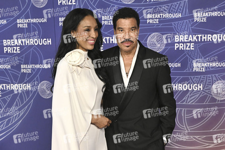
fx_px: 275
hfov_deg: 44.5
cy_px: 75
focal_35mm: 44
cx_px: 112
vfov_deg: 30.5
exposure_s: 1/320
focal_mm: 44
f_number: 4
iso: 2000
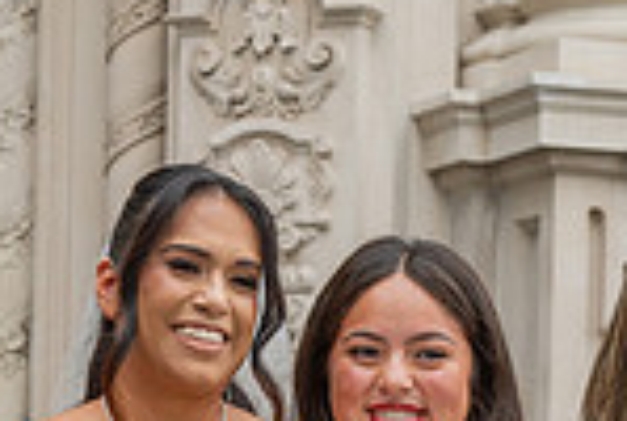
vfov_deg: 6.7
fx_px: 3525
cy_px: 718
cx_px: 173
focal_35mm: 202
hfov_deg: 10.1
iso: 250
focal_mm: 52
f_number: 5
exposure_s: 1/250
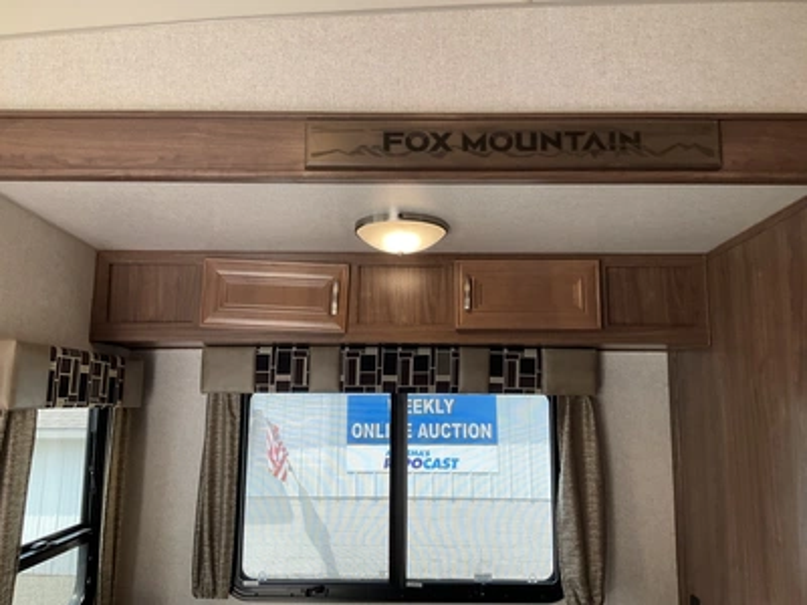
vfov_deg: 48.2
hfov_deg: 61.7
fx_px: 676
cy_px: 302
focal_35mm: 29
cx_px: 404
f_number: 1.8
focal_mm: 3
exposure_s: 1/122
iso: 40
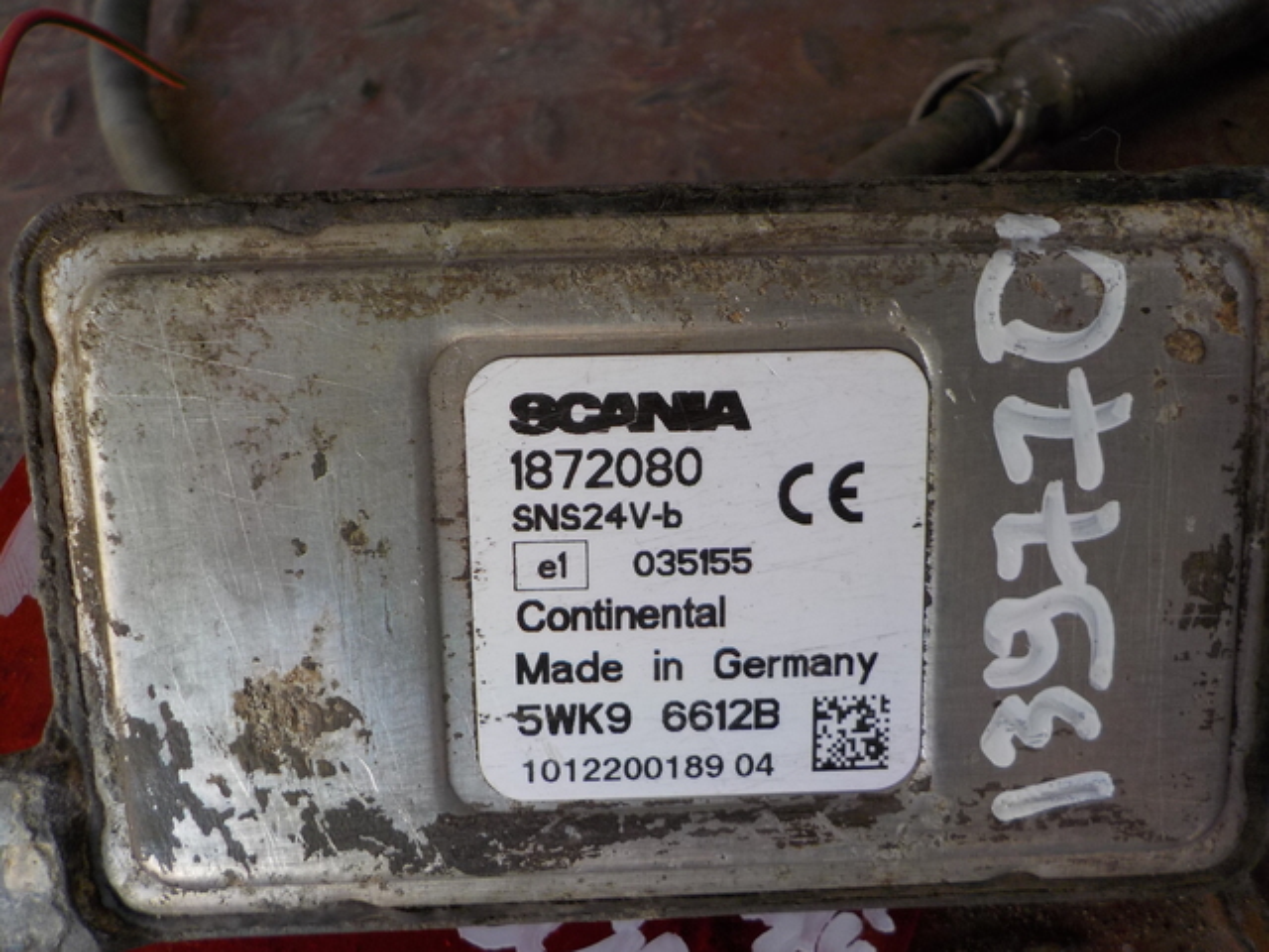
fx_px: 1100
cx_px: 634
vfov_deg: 46.8
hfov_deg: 60.0
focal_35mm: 30
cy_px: 476
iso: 125
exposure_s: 1/125
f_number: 3.3
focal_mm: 4.1
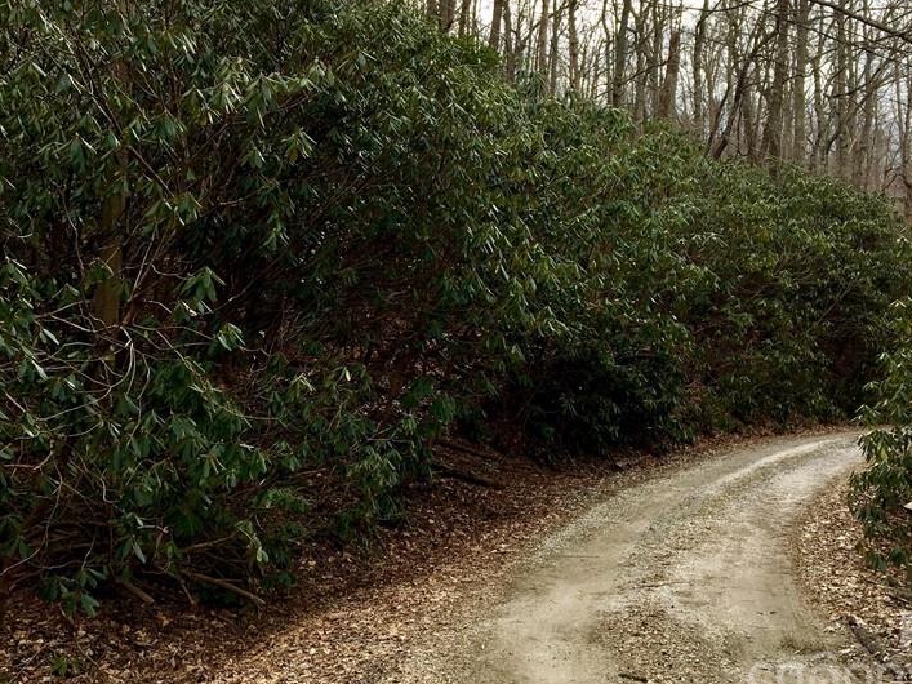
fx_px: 1106
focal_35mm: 42
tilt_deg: +8.7
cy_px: 237
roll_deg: +1.2
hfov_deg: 44.8
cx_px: 453
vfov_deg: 34.1
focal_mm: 4.15
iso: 25
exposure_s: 1/591
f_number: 2.2
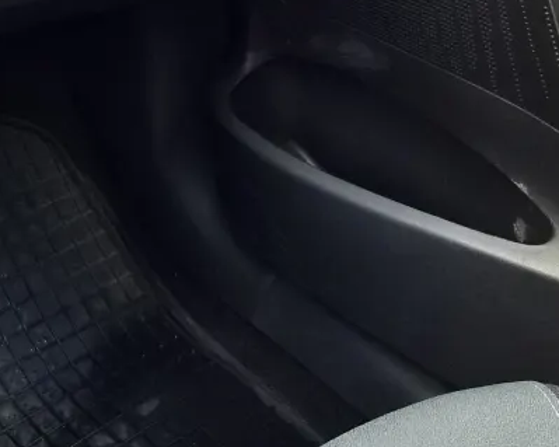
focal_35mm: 72
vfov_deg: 20.4
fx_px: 1191
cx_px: -6
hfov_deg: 25.1
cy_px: -29
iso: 200
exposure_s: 1/180
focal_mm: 5.4
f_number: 1.8
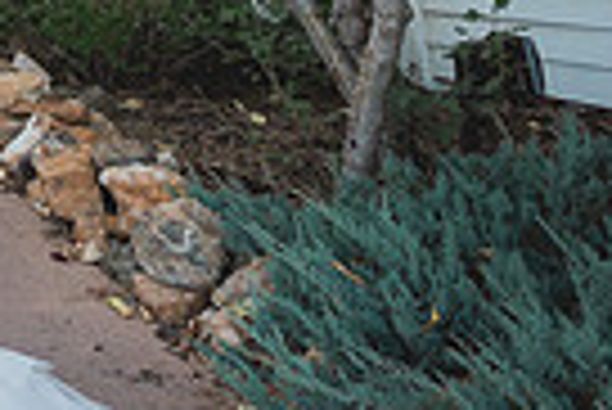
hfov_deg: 19.9
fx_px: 1361
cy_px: -390
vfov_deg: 14.4
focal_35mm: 80
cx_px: -432
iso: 1000
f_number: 2.8
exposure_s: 1/320
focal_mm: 18
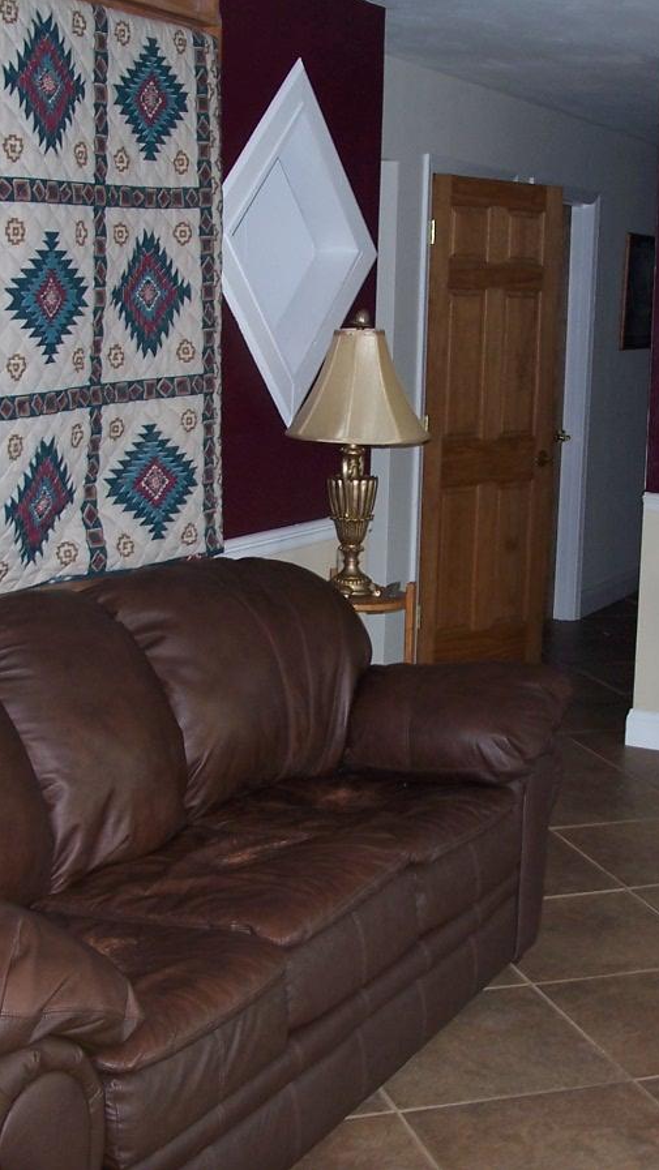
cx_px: 364
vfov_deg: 40.6
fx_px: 1583
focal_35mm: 51
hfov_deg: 23.5
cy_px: 584
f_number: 2.8
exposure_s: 1/60
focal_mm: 6
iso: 80
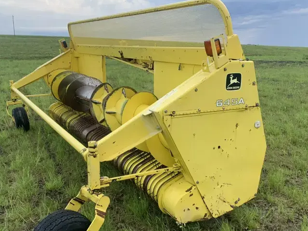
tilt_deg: -16.7
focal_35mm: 39
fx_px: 347
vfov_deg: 36.6
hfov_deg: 47.9
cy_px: 146
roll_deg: +0.5
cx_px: 158
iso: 25
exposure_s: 1/534
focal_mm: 4.25
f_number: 1.8
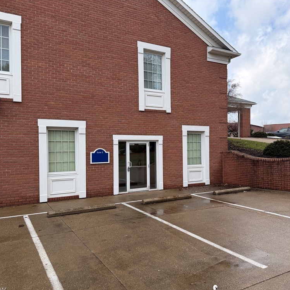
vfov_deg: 55.6
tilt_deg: +0.1
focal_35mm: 29
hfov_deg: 55.4
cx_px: 164
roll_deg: +0.5
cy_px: 147
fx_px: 275
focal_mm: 6.76
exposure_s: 1/2053
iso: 100
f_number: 1.78
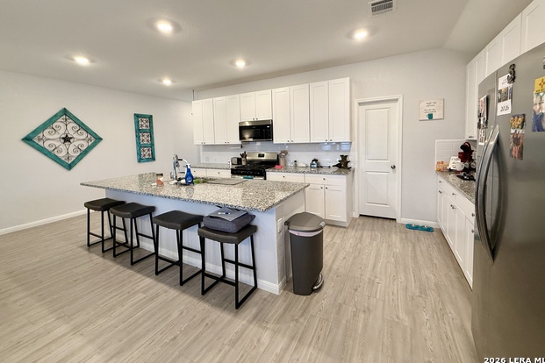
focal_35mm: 15
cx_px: 273
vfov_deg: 76.9
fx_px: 227
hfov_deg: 100.4
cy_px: 155
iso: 160
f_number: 2.2
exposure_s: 1/60
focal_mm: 2.22
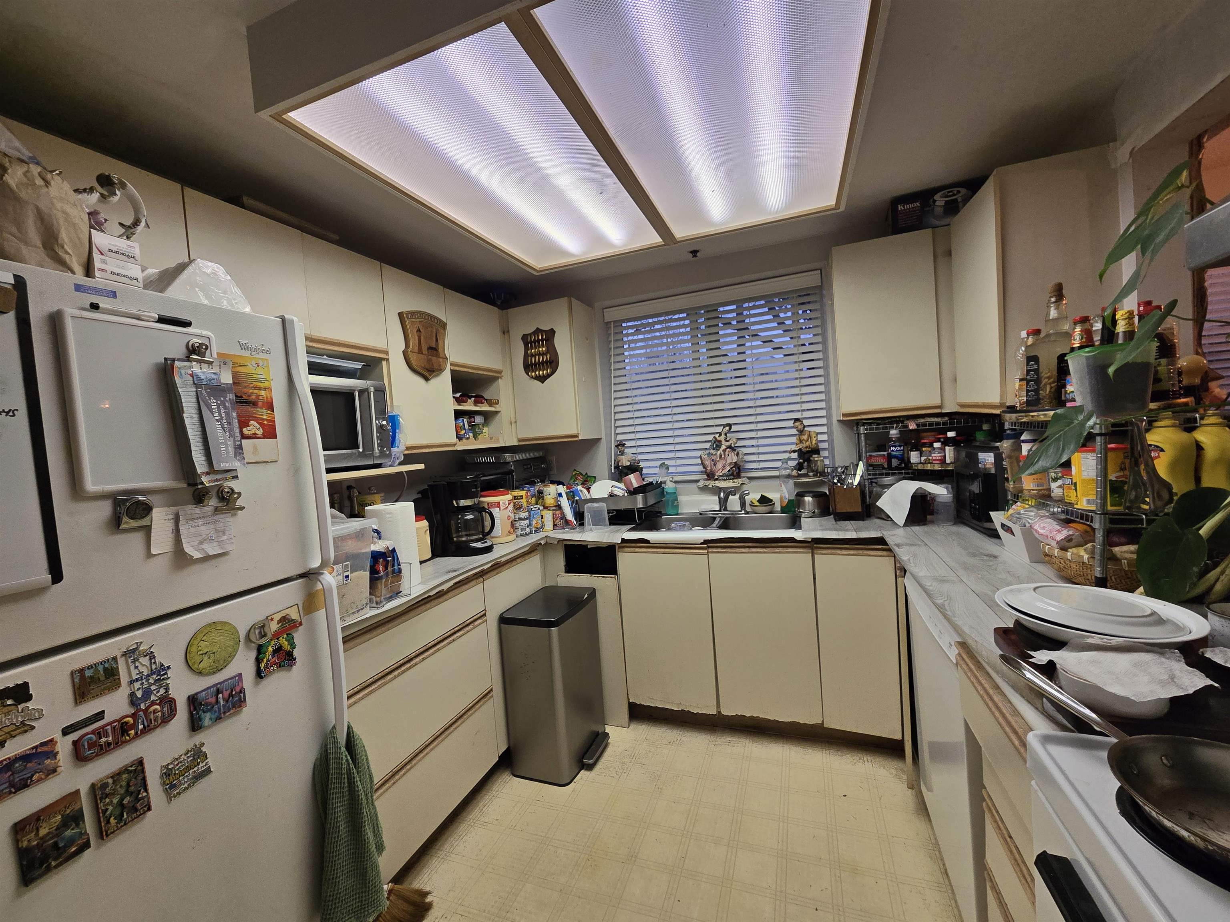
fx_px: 462
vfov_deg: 89.9
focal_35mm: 13
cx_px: 615
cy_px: 461
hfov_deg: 106.2
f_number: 2.2
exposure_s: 1/120
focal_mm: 2.2
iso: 100
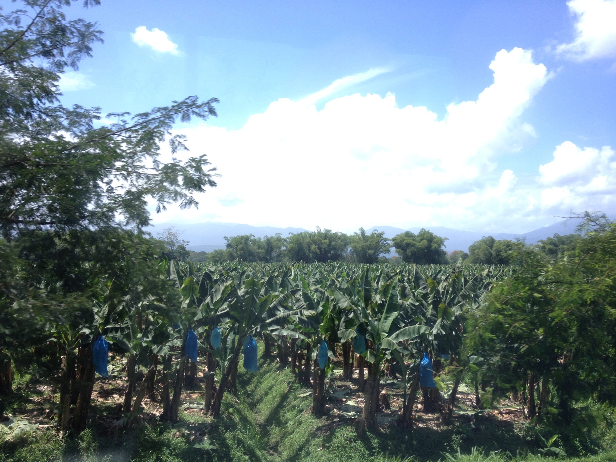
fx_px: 623
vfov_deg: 40.7
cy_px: 231
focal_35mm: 35
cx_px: 308
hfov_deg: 52.6
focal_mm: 4.28
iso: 50
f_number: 2.4
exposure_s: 1/506
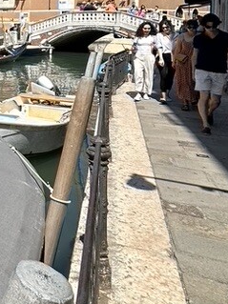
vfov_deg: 39.5
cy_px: 39
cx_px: -130
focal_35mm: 45
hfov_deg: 24.0
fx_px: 395
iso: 40
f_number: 2.2
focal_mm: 2.22
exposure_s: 1/1642
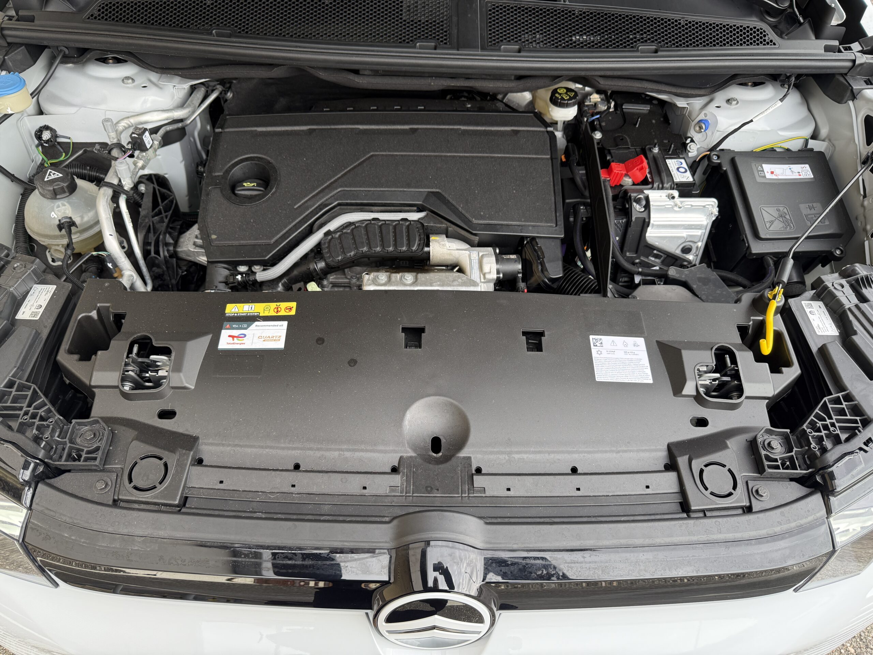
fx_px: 605
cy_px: 328
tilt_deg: -48.2
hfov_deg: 71.6
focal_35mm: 24
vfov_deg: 56.8
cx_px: 436
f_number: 1.78
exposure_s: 1/296
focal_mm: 6.76
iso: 100
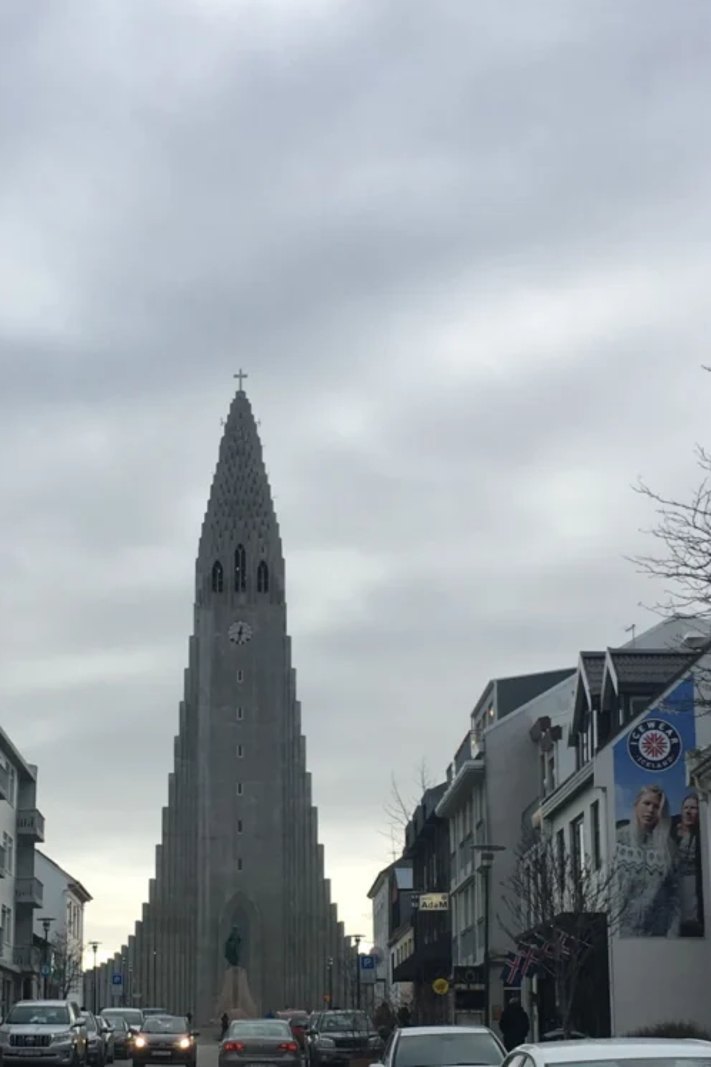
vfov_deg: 32.0
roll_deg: +1.0
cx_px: 241
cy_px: 744
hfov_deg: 21.8
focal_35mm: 62
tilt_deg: +10.5
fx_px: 1837
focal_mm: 4.15
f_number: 2.2
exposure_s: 1/938
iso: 25
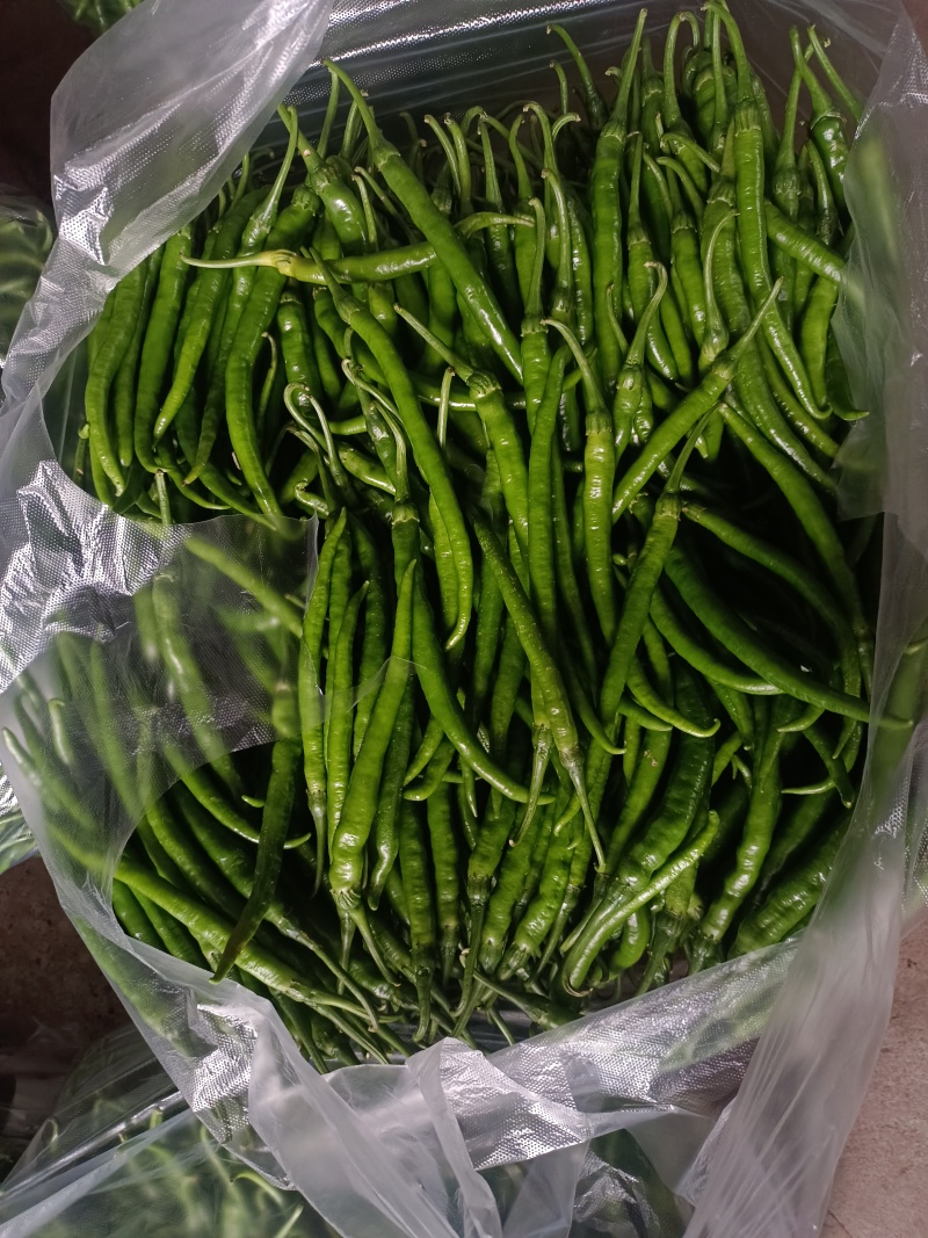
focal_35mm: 25
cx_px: 464
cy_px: 619
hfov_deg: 54.9
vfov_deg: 69.4
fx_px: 894
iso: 3061
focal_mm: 4.71
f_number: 1.79
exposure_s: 1/25
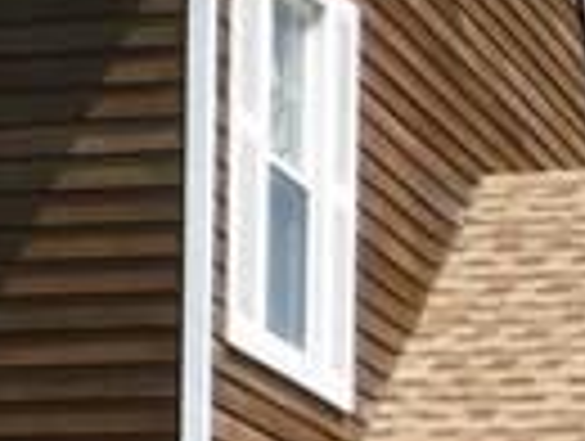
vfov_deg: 6.1
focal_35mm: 244
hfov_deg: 8.0
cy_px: 436
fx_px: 4131
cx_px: -184
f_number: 4
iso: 100
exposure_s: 1/640
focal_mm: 5.4
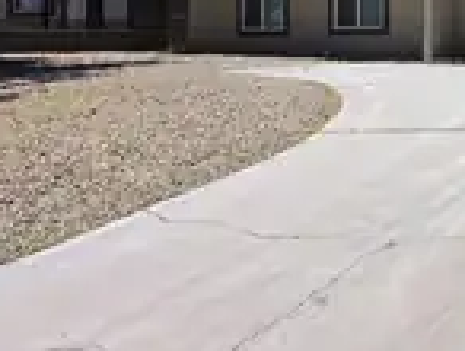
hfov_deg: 28.9
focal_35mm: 63
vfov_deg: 22.6
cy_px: 19
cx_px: 452
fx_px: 848
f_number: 1.8
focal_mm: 5.4
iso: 80
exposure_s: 1/6743
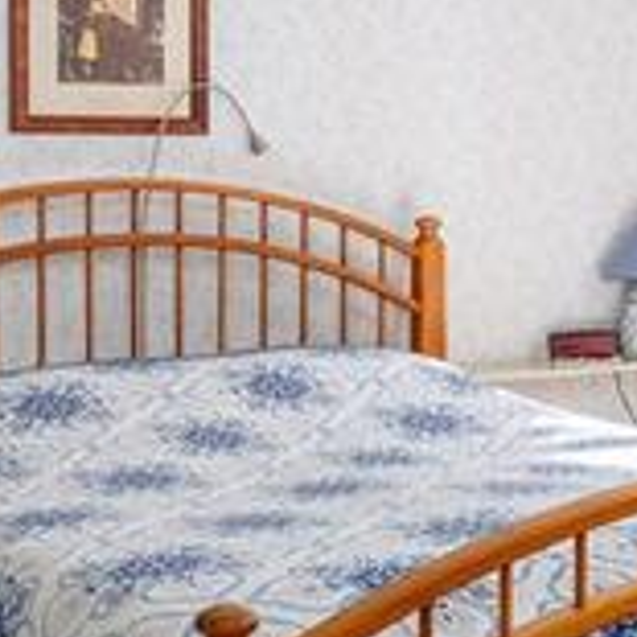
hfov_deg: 20.4
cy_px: 82
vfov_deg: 20.3
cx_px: 514
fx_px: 1749
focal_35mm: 84
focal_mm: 10
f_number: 6.4
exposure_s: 1/250
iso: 800
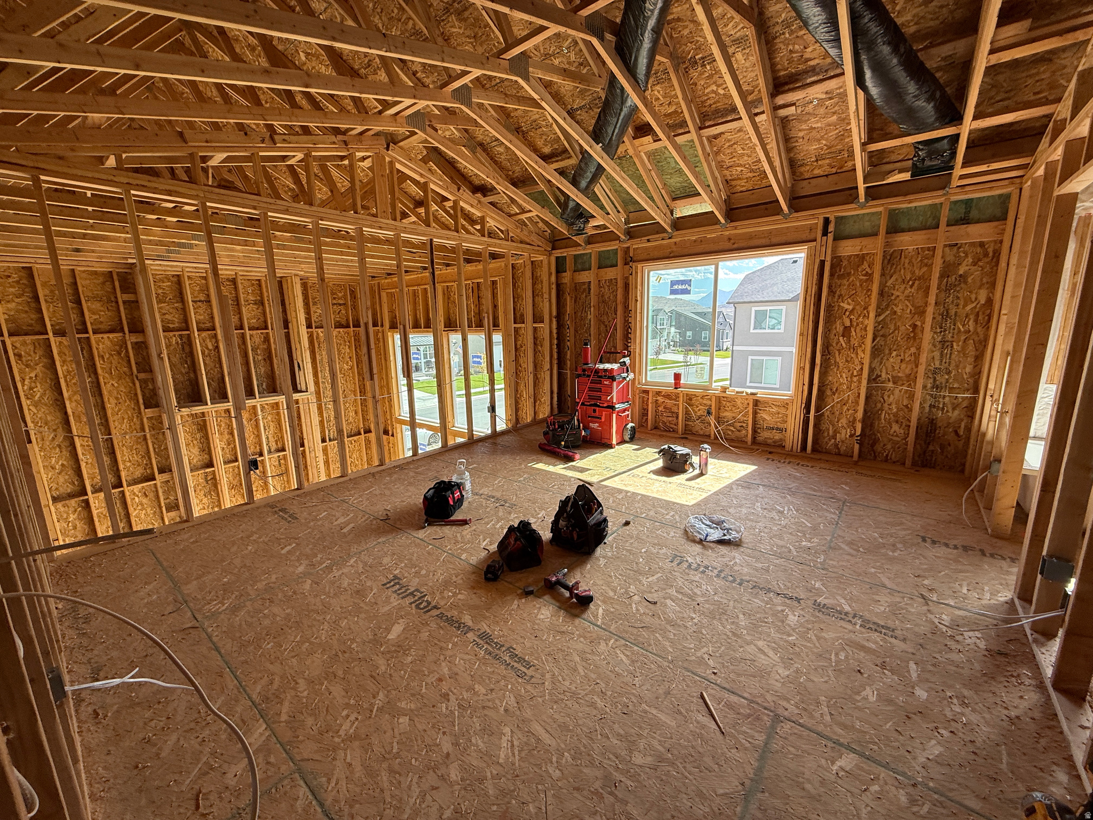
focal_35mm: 14
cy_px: 410
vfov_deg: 85.7
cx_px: 546
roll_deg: +1.2
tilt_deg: -10.5
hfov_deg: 102.1
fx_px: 442
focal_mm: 2.22
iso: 50
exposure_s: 1/196
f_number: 2.2
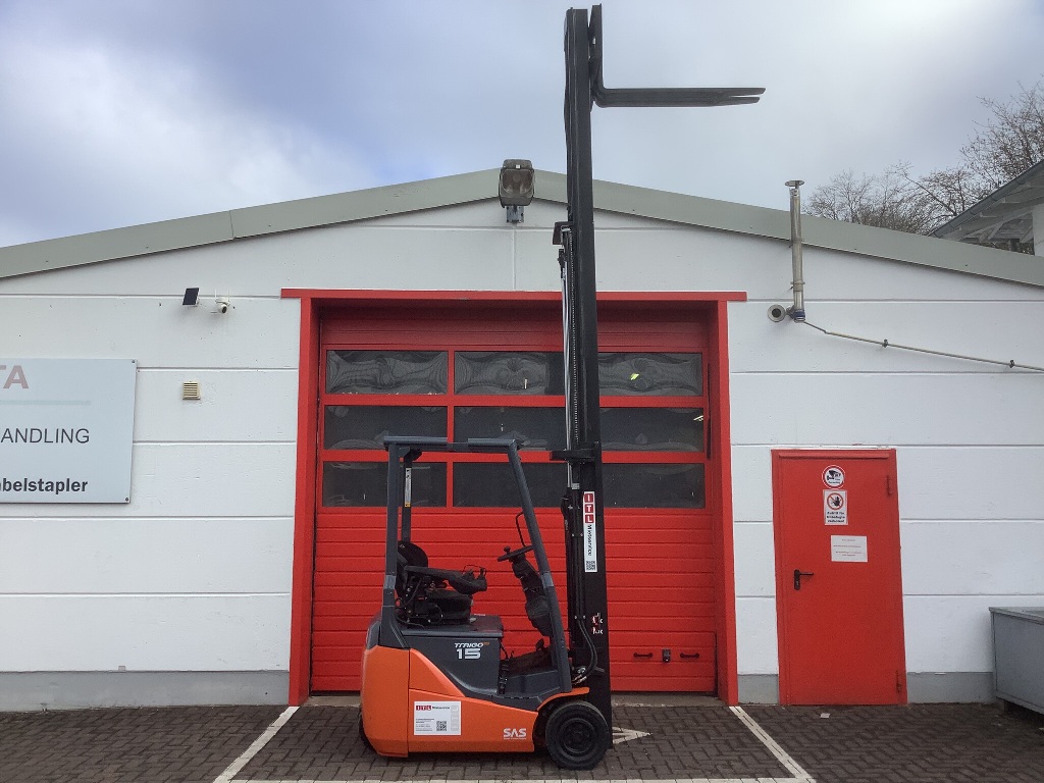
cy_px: 392
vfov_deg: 45.4
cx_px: 522
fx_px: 935
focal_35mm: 31
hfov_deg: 58.4
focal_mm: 3.3
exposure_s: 1/715
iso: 25
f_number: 2.4
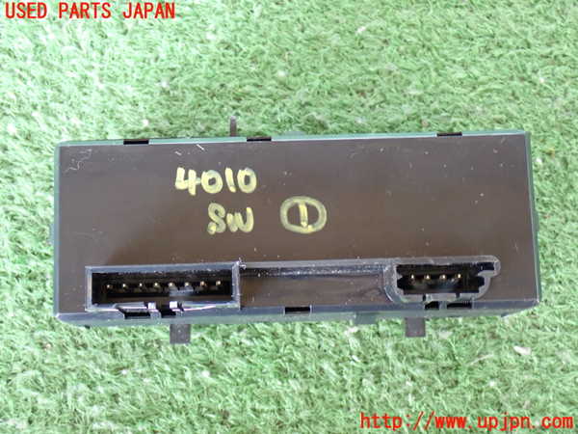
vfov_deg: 23.7
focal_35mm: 62
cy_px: 217
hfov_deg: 31.2
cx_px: 289
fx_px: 1035
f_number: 3.6
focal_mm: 11.09
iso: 800
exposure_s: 1/20
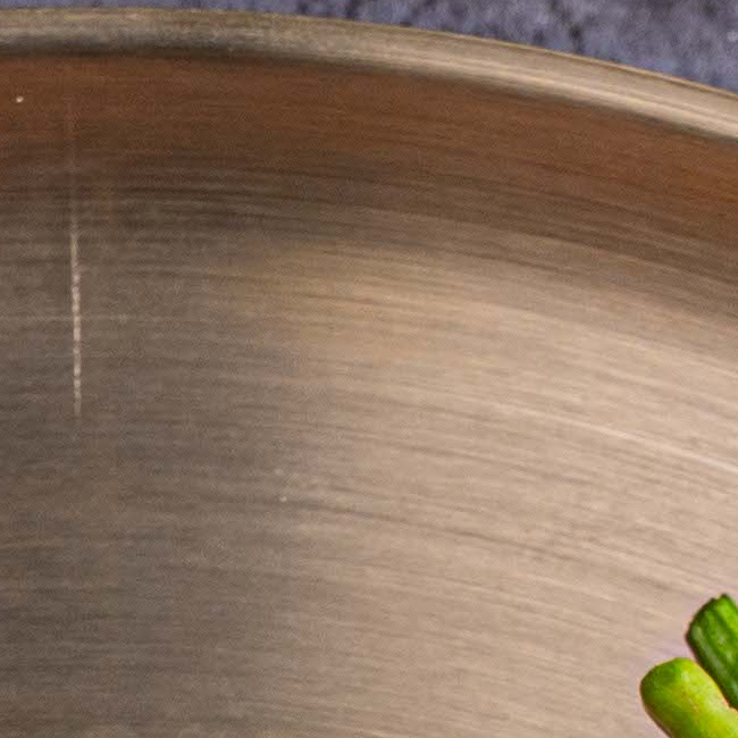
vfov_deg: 4.2
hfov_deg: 4.3
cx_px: 136
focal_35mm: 403
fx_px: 9721
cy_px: 2111
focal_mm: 44
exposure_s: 1/80
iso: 100
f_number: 10
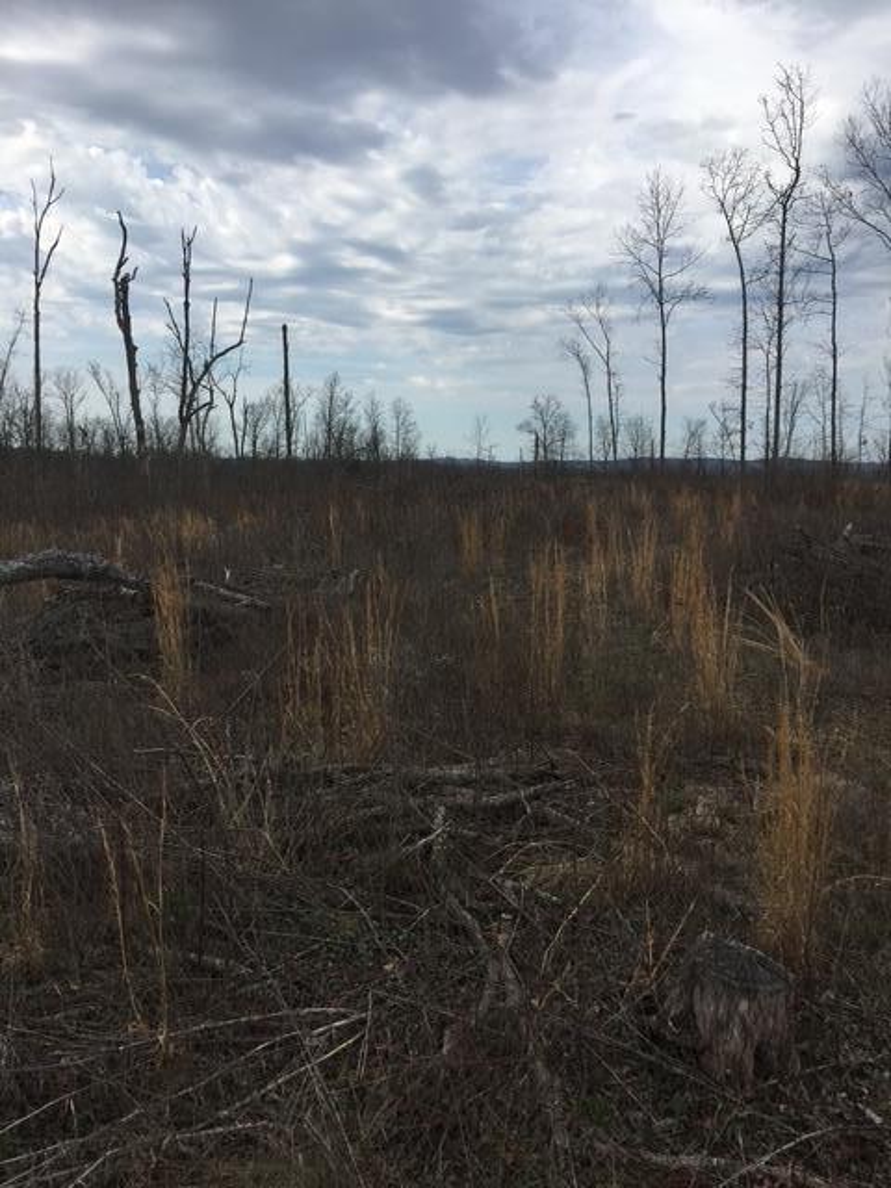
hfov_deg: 48.2
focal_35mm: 29
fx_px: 995
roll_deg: +0.0
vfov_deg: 61.7
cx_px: 446
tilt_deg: -6.9
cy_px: 594
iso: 32
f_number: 2.2
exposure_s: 1/1582
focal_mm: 4.15
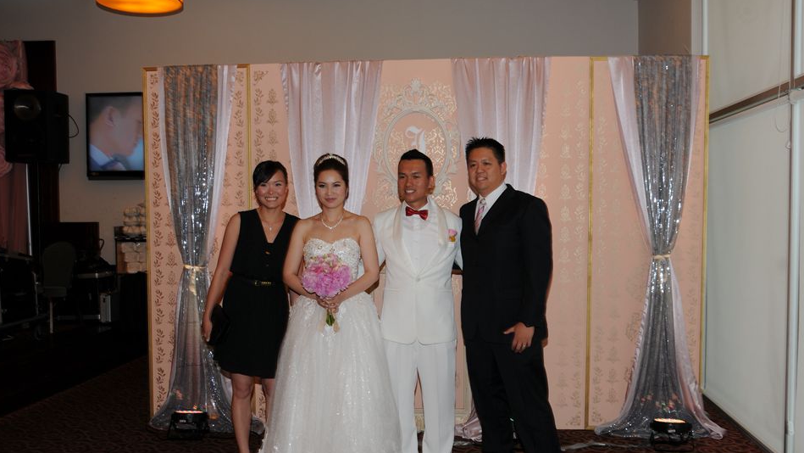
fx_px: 758
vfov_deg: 33.2
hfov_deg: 55.8
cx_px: 424
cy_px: 230
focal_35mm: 36
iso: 200
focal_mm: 21
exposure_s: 1/50
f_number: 5.6
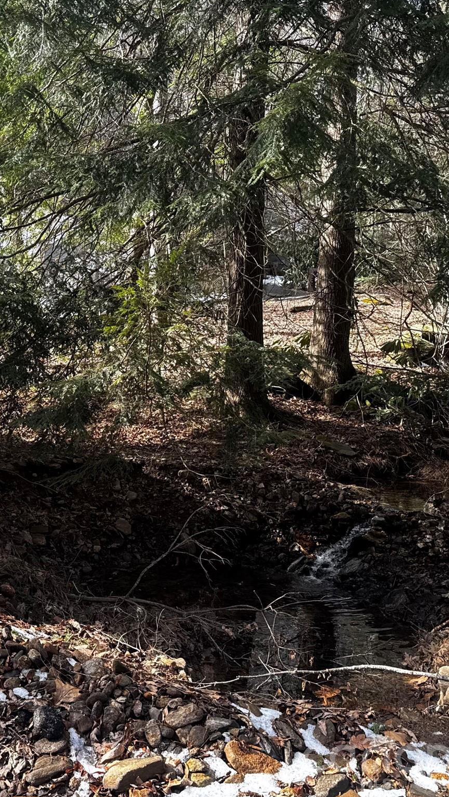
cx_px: 82
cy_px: 398
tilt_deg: -5.4
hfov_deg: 32.7
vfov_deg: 56.6
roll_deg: -1.5
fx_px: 741
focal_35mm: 35
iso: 80
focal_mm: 6.76
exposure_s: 1/419
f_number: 1.78
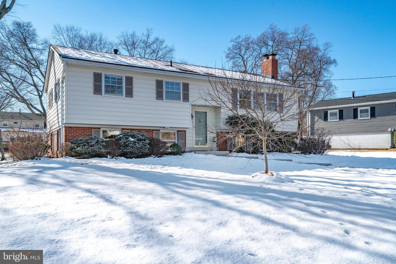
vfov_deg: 45.0
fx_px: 319
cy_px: 132
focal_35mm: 29
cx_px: 198
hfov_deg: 63.7
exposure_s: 1/2000
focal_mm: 29
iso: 1250
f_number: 8
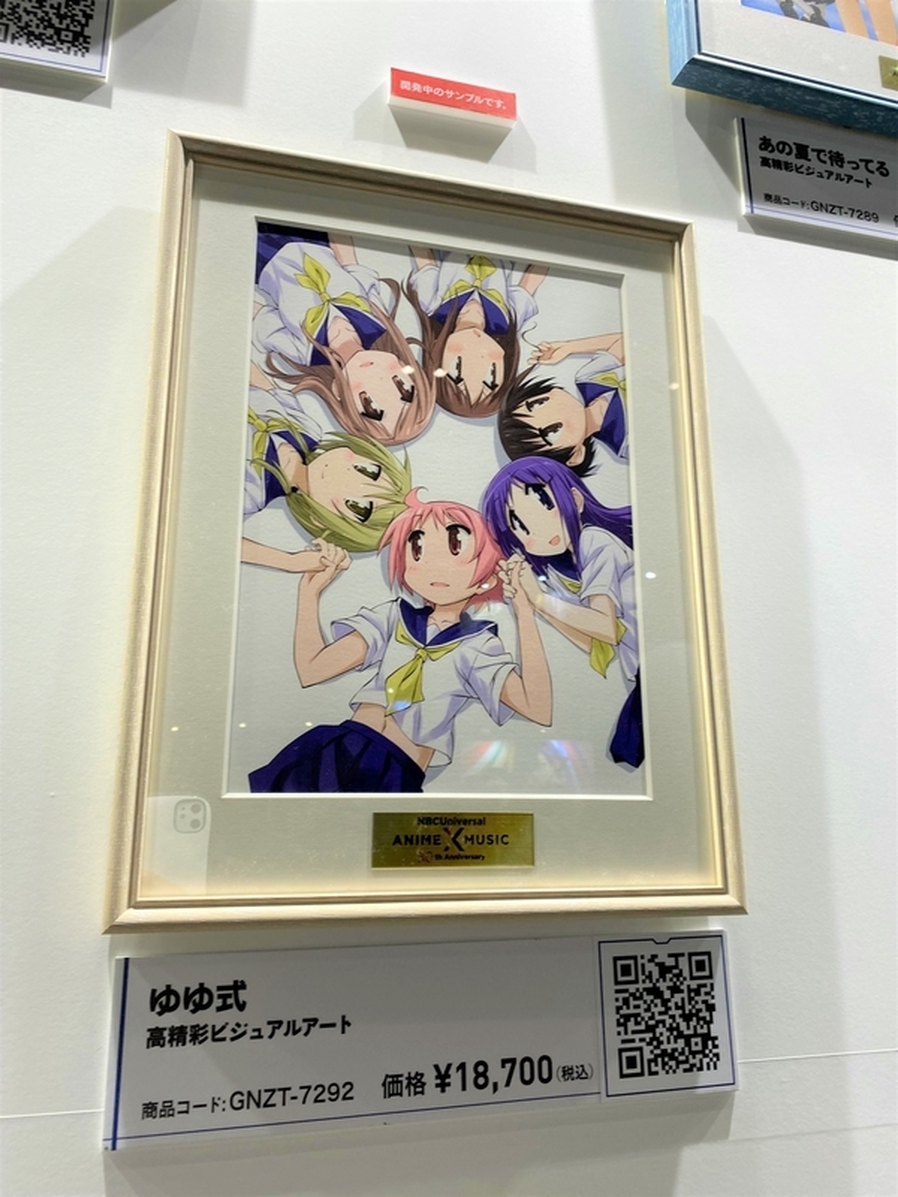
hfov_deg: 53.1
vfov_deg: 67.3
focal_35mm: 26
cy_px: 598
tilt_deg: +14.1
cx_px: 449
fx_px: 899
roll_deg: +0.7
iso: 50
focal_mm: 4.25
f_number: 1.8
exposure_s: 1/100
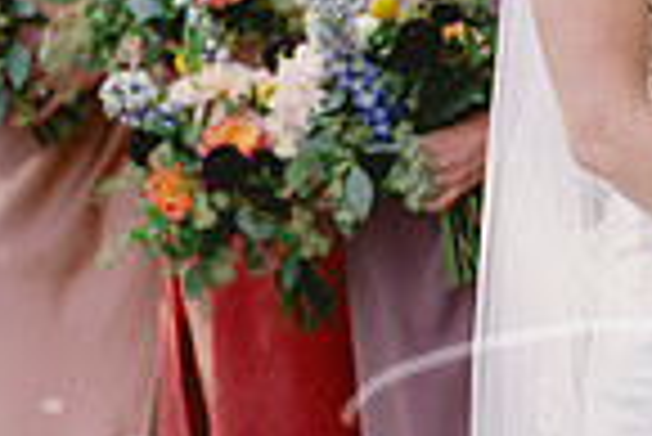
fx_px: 10515
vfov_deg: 2.4
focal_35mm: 580
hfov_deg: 3.5
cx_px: 787
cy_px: -11
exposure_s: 1/250
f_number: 4
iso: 200
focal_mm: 140
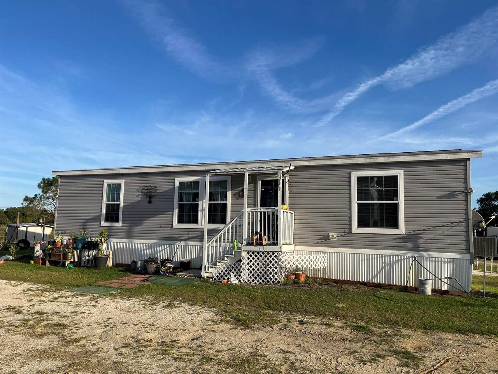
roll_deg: -1.8
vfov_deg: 53.1
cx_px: 249
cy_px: 187
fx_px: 374
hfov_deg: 67.3
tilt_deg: +6.0
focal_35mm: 26
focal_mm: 5.1
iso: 50
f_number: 1.6
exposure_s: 1/3135
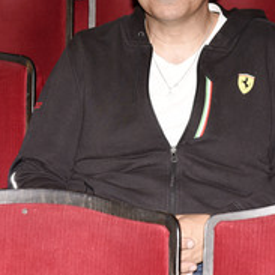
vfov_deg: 7.0
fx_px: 2256
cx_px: 159
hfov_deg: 7.0
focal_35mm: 251
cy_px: 66
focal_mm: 120
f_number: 6.3
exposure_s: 1/60
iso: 640
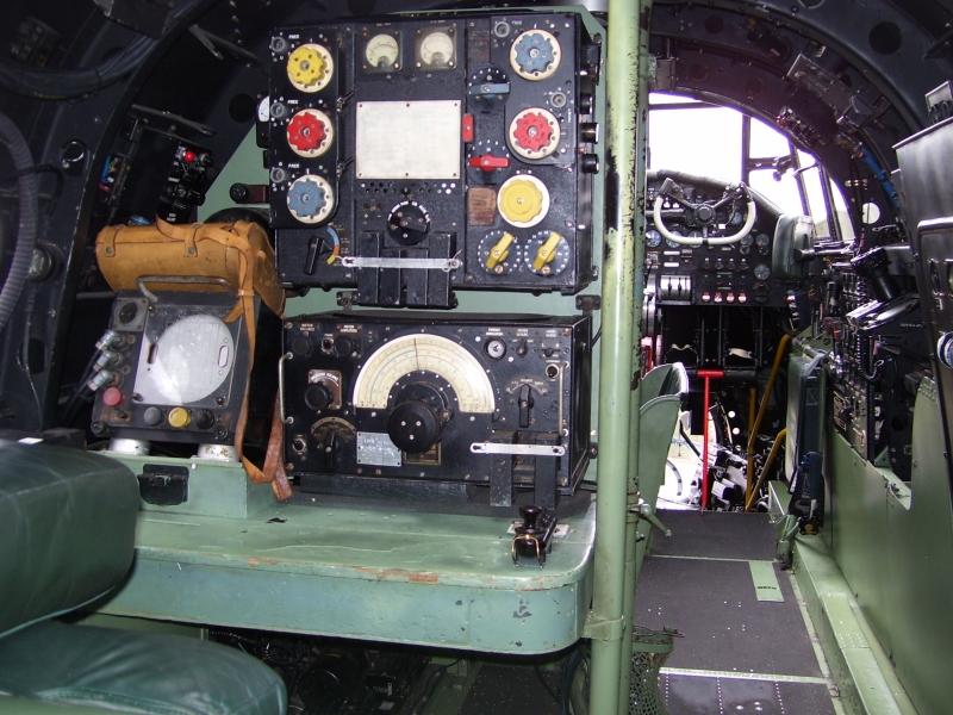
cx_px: 476
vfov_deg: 39.7
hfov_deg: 51.4
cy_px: 358
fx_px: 991
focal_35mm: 36
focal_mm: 6
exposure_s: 1/60
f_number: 2.7
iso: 80
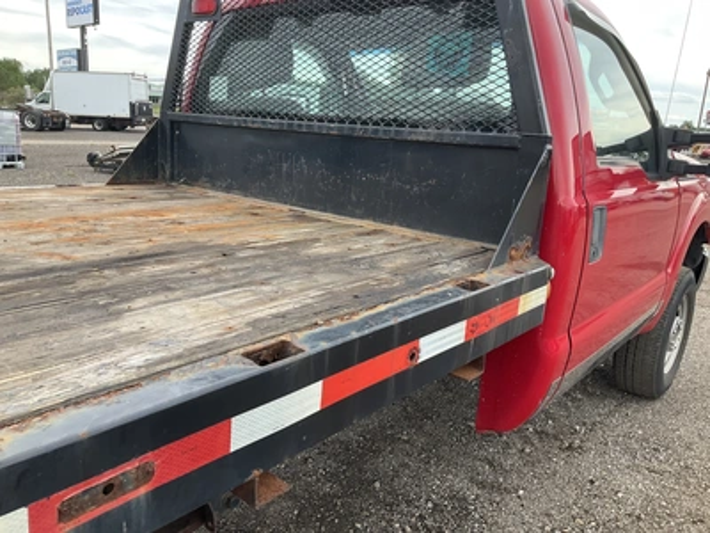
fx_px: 595
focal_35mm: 29
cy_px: 266
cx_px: 355
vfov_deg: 48.2
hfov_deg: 61.7
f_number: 1.8
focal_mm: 3
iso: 20
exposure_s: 1/194
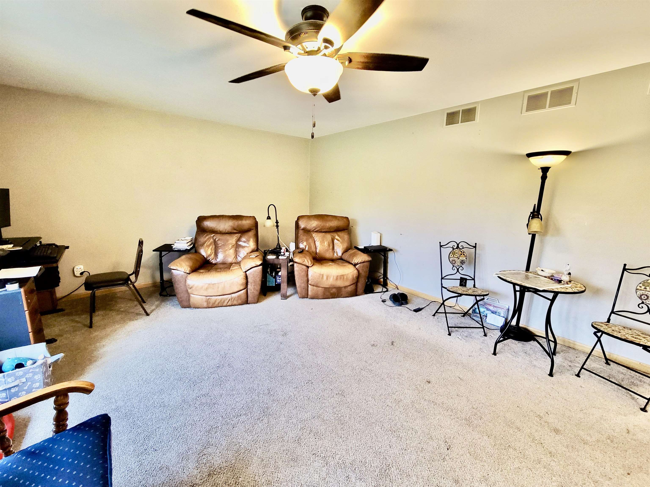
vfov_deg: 89.9
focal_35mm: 13
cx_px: 325
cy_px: 244
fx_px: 244
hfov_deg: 106.2
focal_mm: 2.2
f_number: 2.2
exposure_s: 1/60
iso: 400
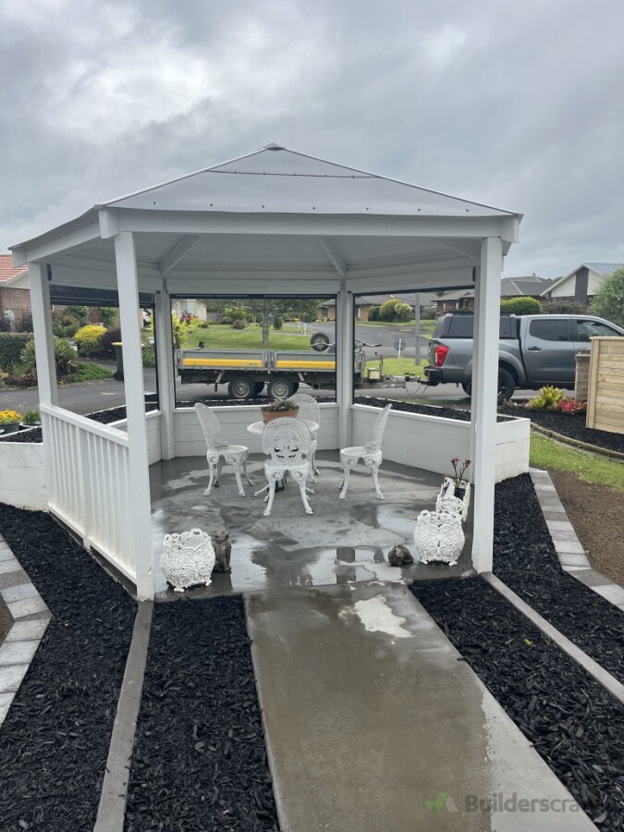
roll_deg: +1.8
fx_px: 625
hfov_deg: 53.1
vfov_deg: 67.3
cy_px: 416
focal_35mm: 26
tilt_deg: -10.4
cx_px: 312
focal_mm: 5.1
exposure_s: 1/4484
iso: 50
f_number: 1.6
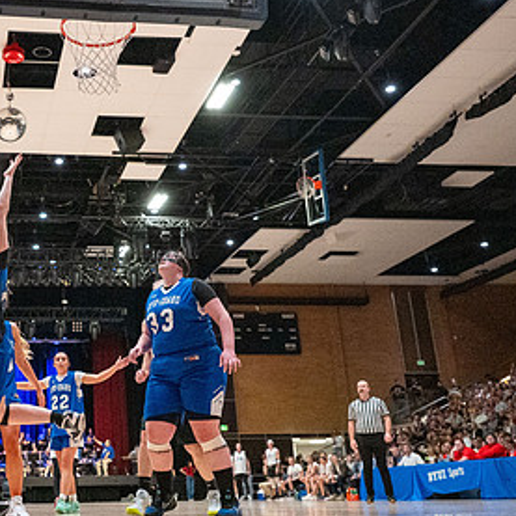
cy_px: 230
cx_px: 46
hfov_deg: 34.0
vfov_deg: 36.0
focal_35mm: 47
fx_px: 793
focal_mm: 24
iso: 8000
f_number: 2.8
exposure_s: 1/1250
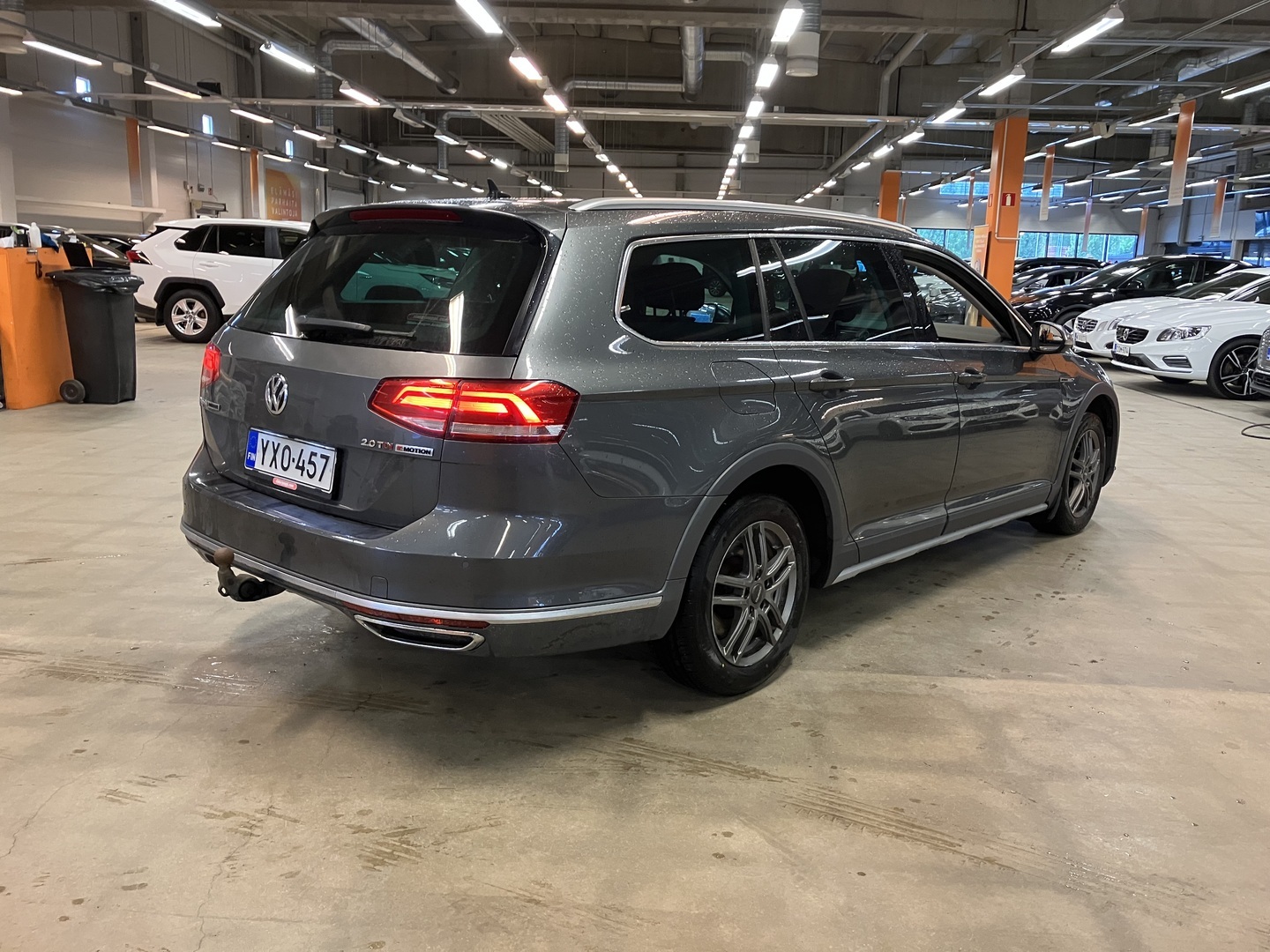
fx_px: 1027
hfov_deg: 63.4
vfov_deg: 49.7
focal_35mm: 28
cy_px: 476
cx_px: 635
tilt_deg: -10.8
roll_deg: -2.0
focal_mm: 3.99
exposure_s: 1/50
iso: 200
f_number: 1.8
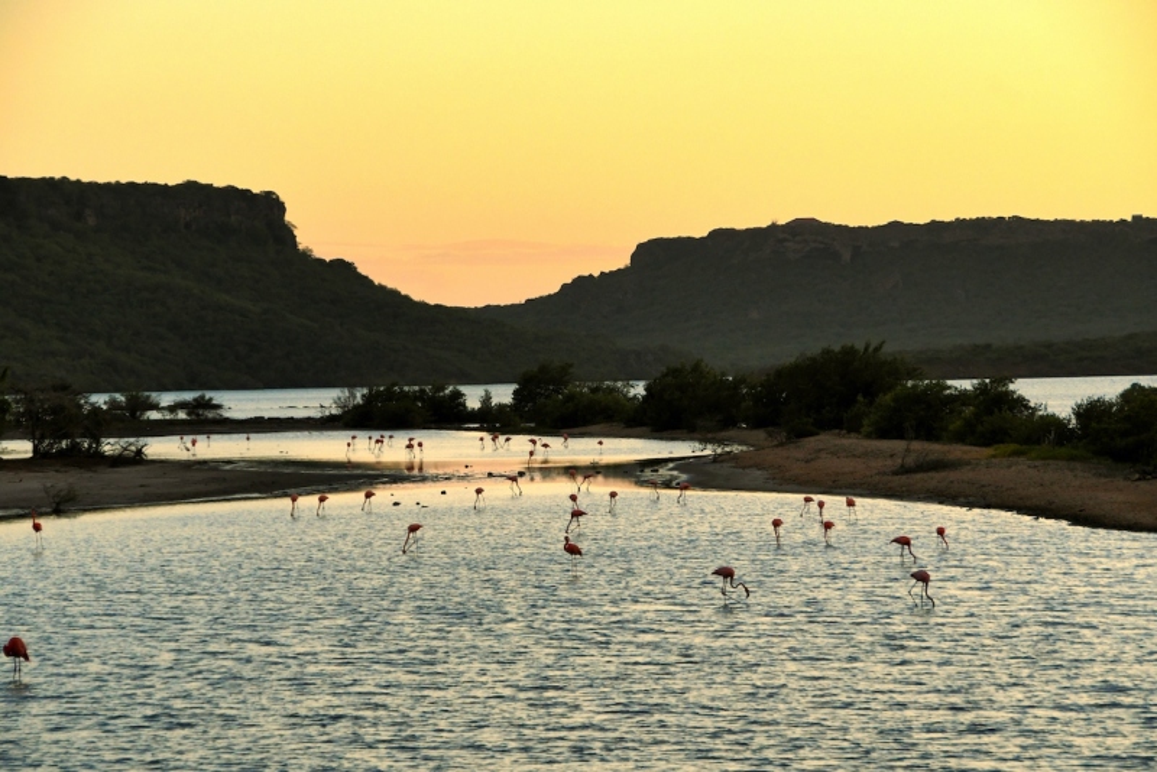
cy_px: 386
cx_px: 578
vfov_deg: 9.9
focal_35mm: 138
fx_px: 4437
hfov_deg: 14.9
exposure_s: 1/800
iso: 2000
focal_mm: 92
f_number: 7.1
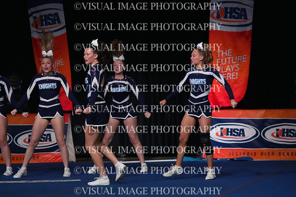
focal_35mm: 235
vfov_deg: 5.9
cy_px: 98
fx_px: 1933
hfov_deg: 8.8
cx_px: 148
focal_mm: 235
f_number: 5.6
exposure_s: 1/1250
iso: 16000
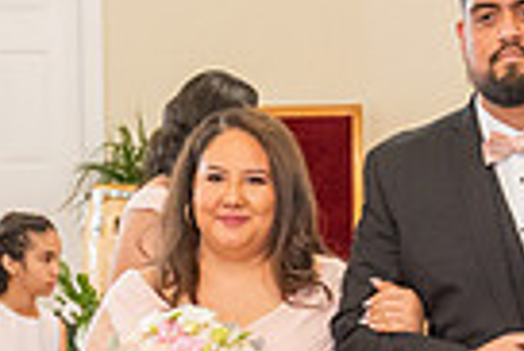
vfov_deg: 7.3
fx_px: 2725
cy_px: 488
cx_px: 223
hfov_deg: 11.0
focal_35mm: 187
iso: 1250
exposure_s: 1/100
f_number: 5
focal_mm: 44
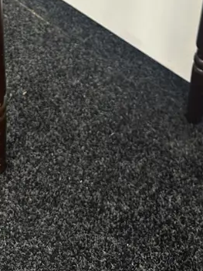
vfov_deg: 23.7
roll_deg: +0.8
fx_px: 548
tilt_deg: -32.0
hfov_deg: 20.9
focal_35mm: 70
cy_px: -101
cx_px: 56
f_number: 1.78
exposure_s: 1/50
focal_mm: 6.86
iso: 160
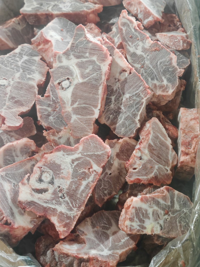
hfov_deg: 26.1
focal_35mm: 56
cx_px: 100
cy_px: 134
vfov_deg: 34.4
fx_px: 431
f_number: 1.6
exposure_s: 1/50
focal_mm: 7.62
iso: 400
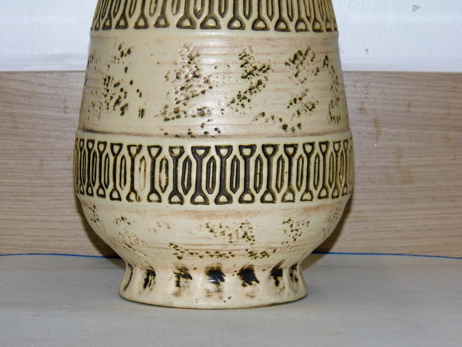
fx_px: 1762
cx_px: 231
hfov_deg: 14.9
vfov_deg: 11.2
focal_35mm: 132
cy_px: 174
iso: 100
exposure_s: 1/60
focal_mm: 23.6
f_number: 4.7
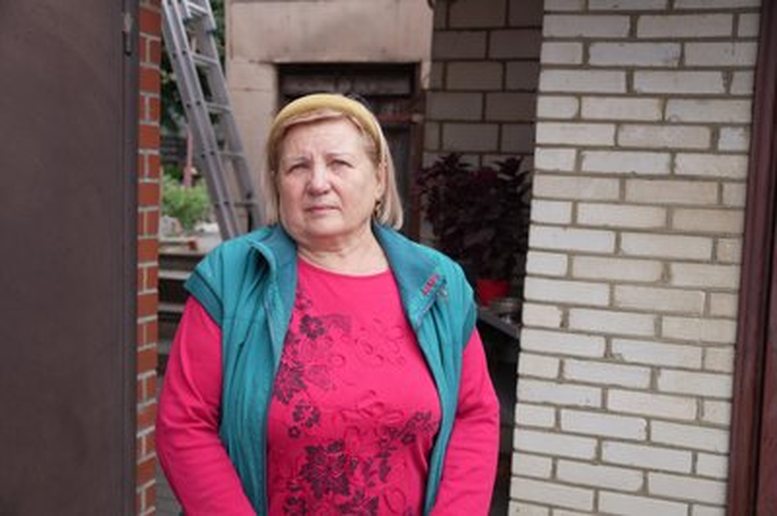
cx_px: 388
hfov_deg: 49.4
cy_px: 258
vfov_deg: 34.0
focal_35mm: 39
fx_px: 844
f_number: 2.8
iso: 200
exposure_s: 1/640
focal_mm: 26.1
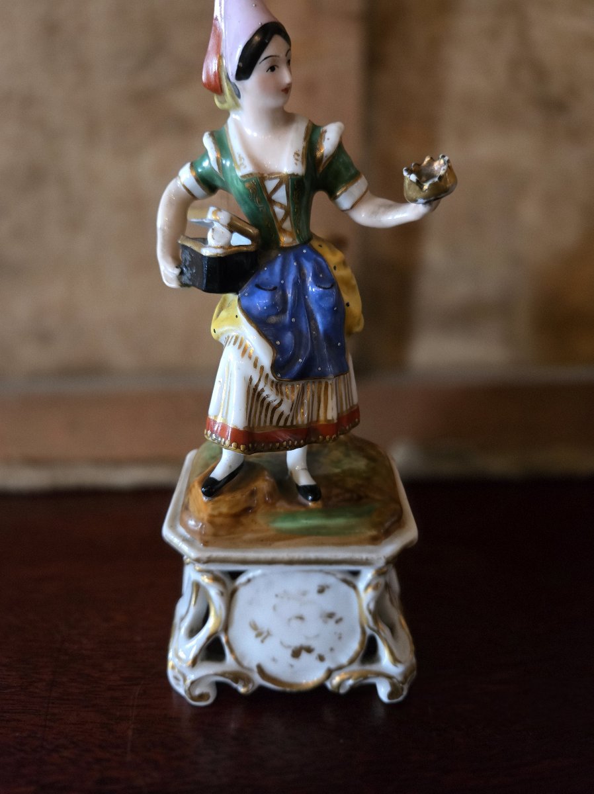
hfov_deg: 58.8
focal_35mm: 23
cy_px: 397
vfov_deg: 74.0
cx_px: 297
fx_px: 527
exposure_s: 1/100
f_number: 1.8
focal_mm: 5.4
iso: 1250
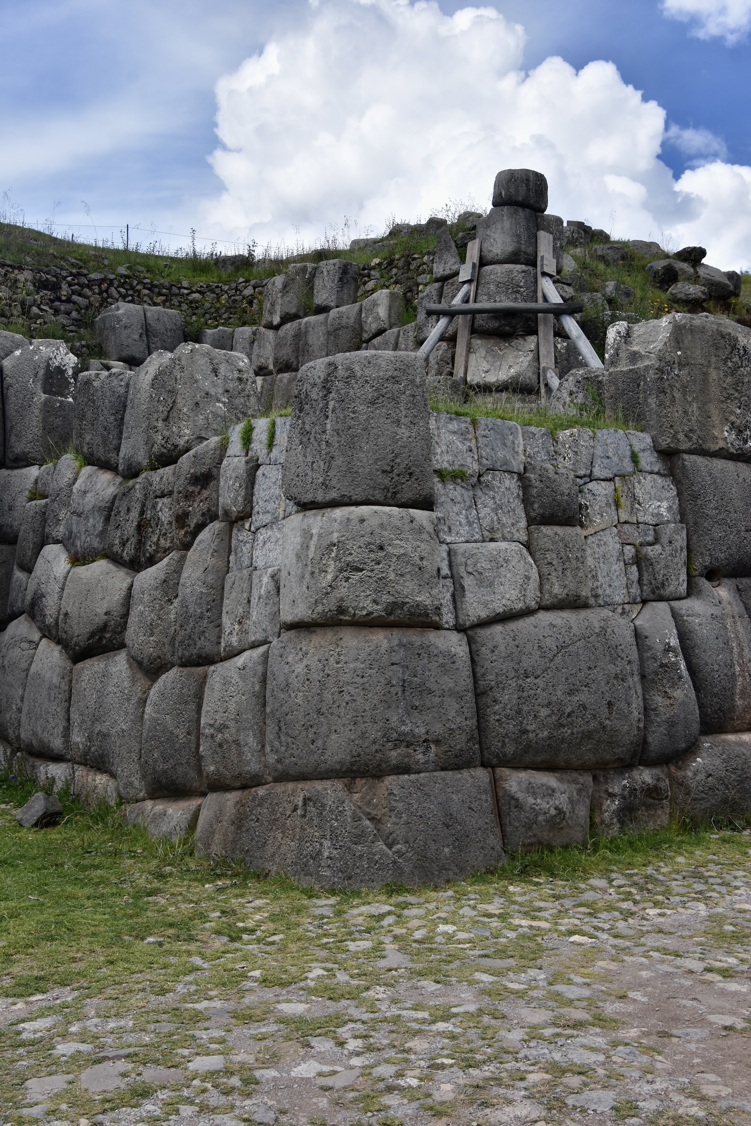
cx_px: 376
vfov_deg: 45.0
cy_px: 563
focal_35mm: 44
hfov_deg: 30.8
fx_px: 1361
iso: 220
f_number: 8
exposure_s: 1/500
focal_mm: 29
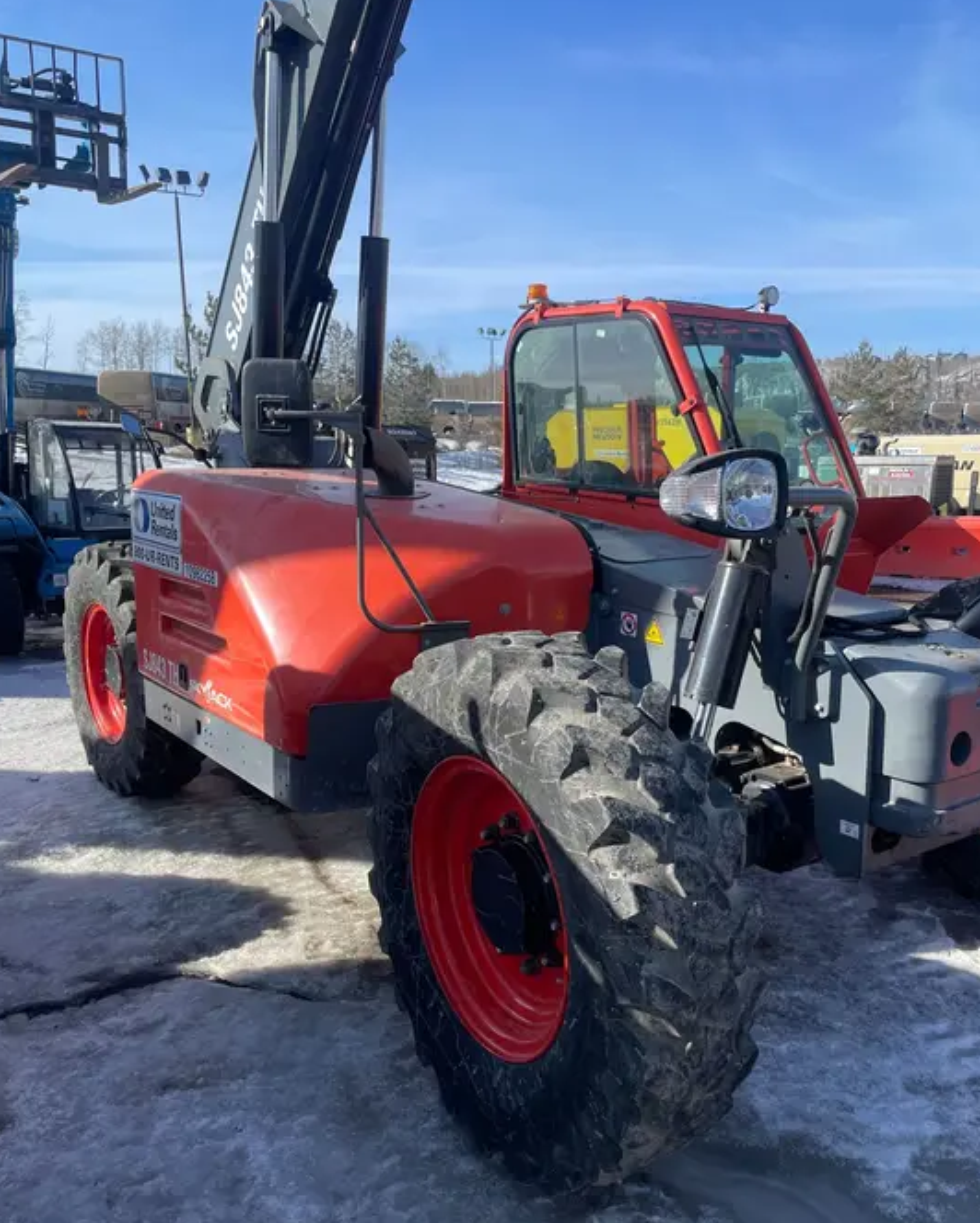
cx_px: 496
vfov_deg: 62.2
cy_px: 640
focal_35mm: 28
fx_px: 1014
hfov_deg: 51.6
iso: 32
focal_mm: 4.2
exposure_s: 1/2174
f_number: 1.6
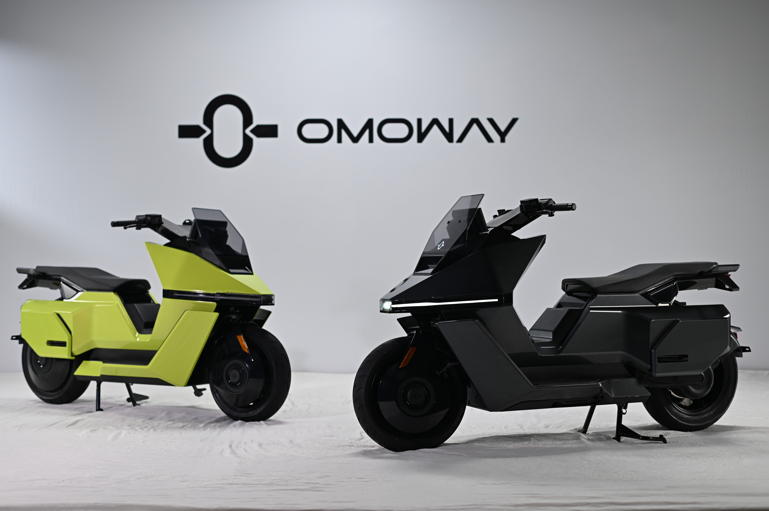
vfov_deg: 27.0
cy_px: 256
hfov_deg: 39.6
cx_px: 384
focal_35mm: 50
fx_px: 1067
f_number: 2.2
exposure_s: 1/160
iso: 100
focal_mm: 50
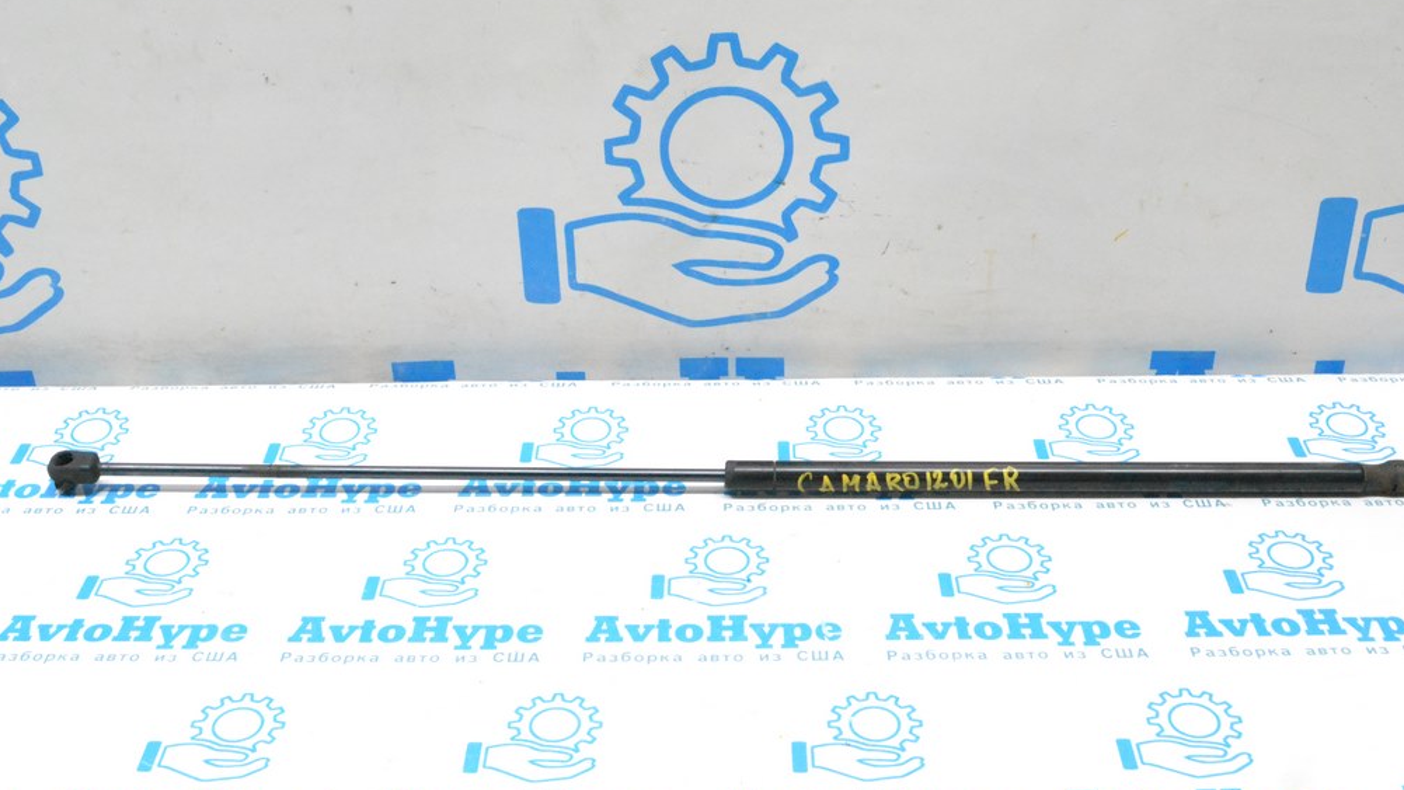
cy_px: 346
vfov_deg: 26.5
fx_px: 1675
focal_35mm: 45
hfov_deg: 45.5
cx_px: 717
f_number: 10
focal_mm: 28
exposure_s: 1/125
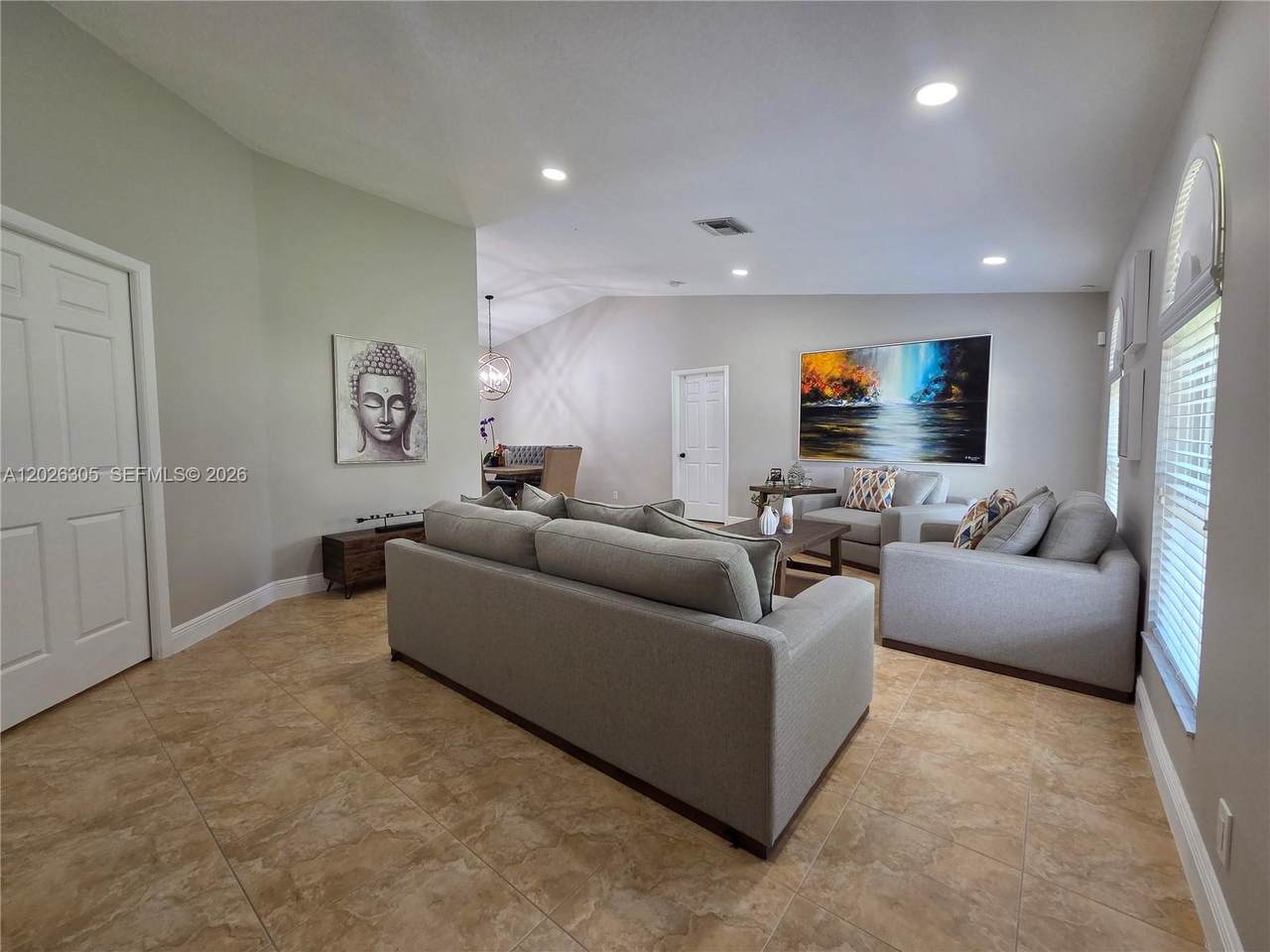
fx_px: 477
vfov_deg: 89.9
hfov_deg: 106.2
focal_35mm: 13
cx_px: 635
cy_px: 476
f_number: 2.2
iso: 200
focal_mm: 2.2
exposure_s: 1/60
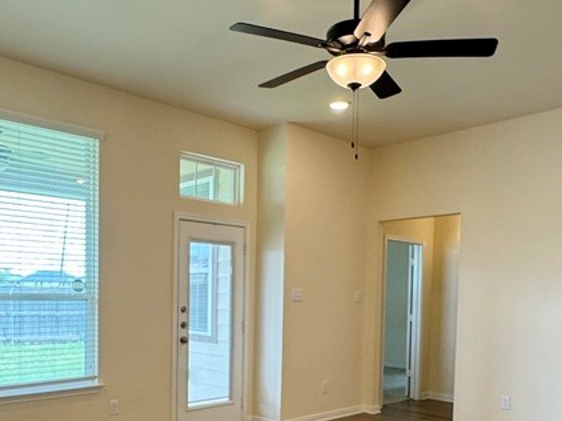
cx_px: 249
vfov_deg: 40.5
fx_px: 552
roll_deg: -0.9
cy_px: 320
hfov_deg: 53.9
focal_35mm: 34
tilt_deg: -2.3
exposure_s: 1/120
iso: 200
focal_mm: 2.22
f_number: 2.2
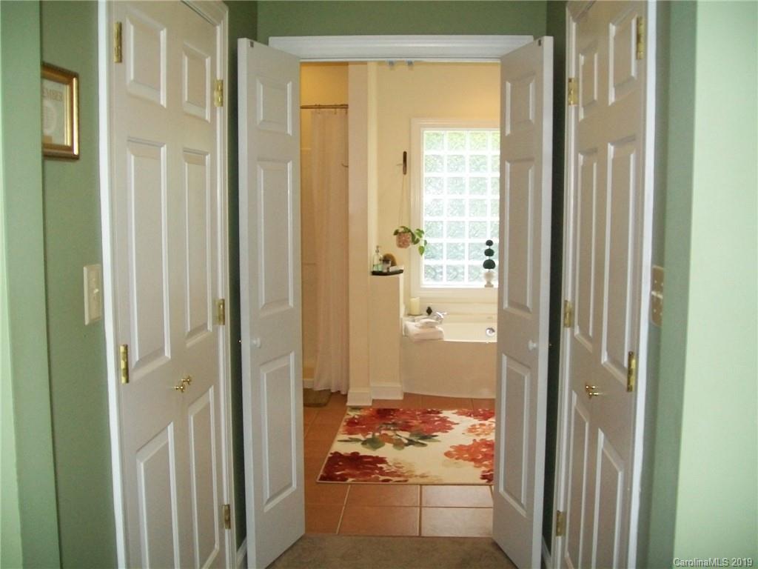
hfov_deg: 51.4
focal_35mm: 36
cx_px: 379
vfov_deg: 39.7
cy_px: 284
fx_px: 788
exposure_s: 1/60
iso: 160
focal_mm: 6
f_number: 2.7
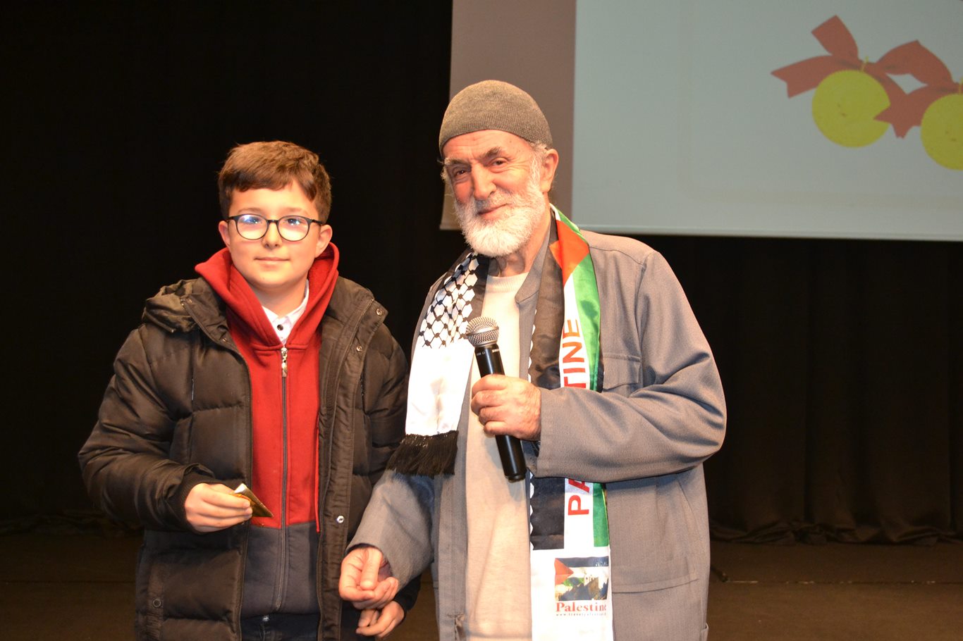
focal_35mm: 48
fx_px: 1284
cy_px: 320
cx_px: 482
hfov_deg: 41.1
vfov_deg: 28.1
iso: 1800
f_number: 4.8
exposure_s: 1/60
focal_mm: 32
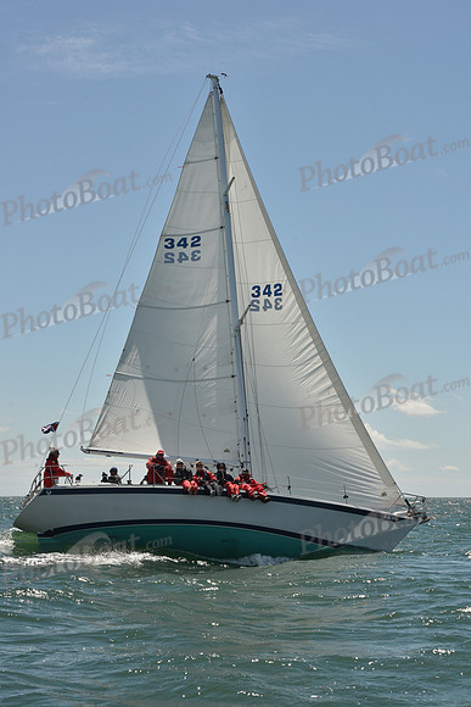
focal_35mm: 70
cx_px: 236
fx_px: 1373
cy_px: 354
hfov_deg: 19.5
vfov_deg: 28.8
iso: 320
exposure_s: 1/800
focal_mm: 70
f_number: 13
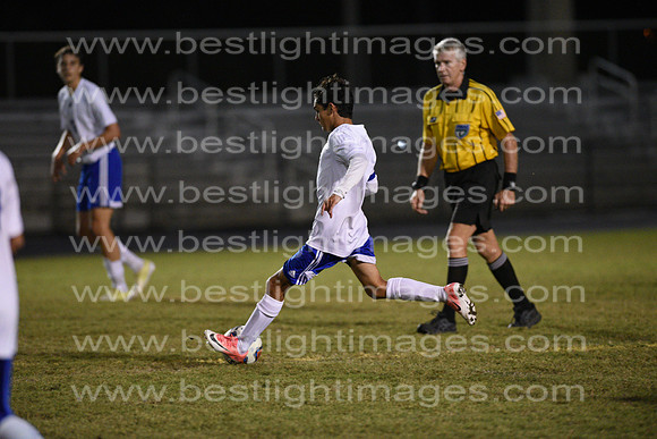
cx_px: 328
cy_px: 220
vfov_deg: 4.6
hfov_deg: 6.9
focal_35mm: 300
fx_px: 5476
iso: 8000
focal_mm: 300
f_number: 3.2
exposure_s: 1/800
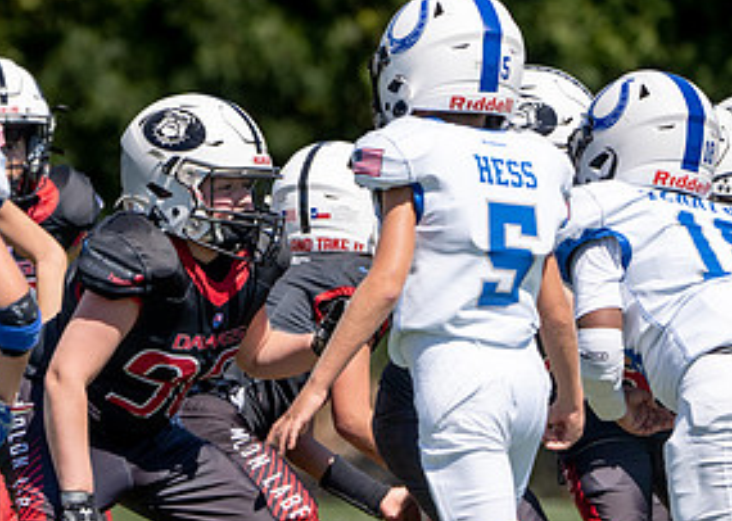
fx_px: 13625
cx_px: 184
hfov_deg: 3.1
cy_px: 396
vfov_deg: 2.2
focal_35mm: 656
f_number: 5.6
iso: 320
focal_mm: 262
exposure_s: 1/2000
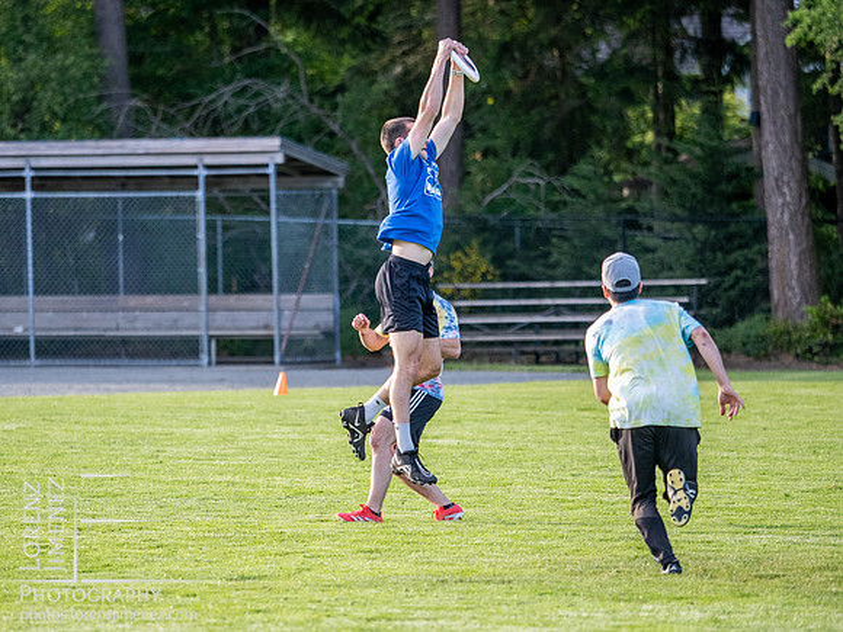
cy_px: 363
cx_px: 359
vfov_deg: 4.2
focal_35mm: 352
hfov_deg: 5.6
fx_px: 8574
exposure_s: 1/1000
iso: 500
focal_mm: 150
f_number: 2.8
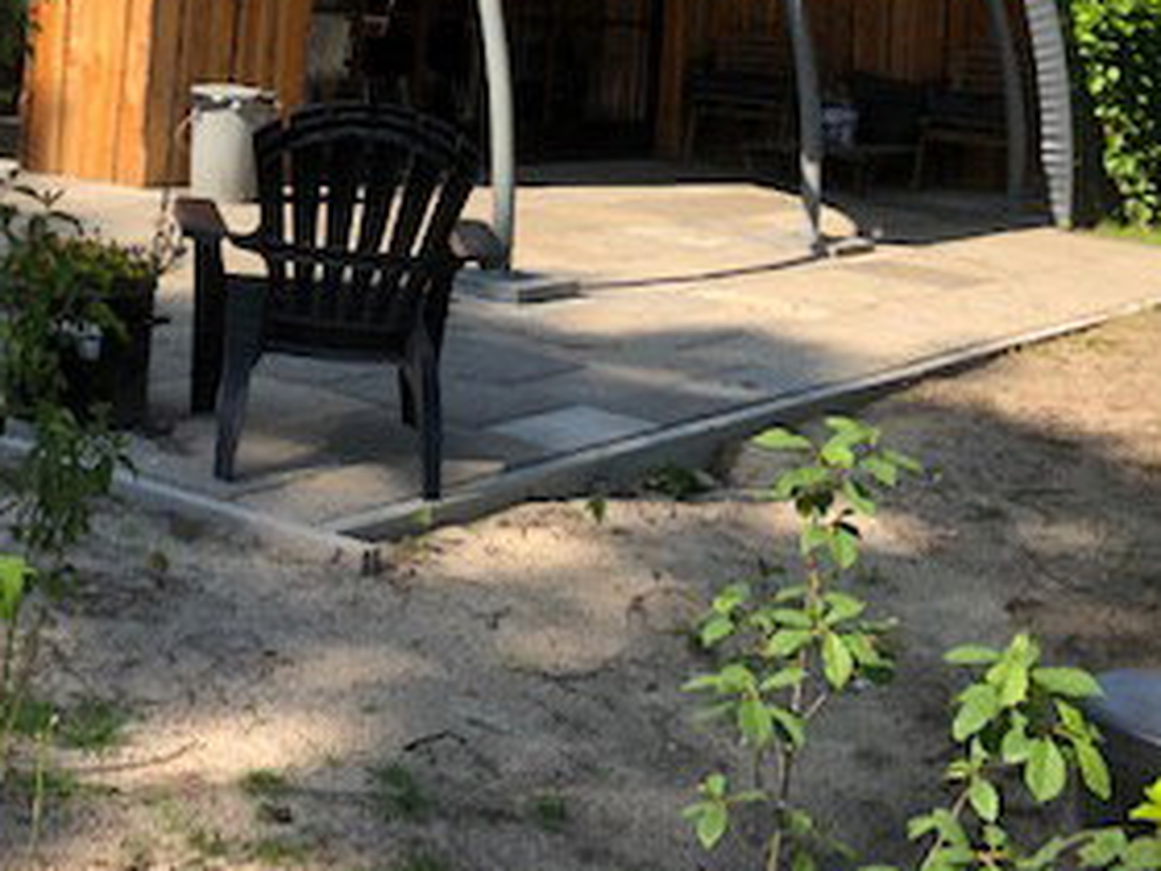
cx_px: 145
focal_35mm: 64
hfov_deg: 29.2
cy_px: -29
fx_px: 2147
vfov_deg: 22.0
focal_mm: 3.99
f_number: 1.8
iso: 20
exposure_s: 1/952
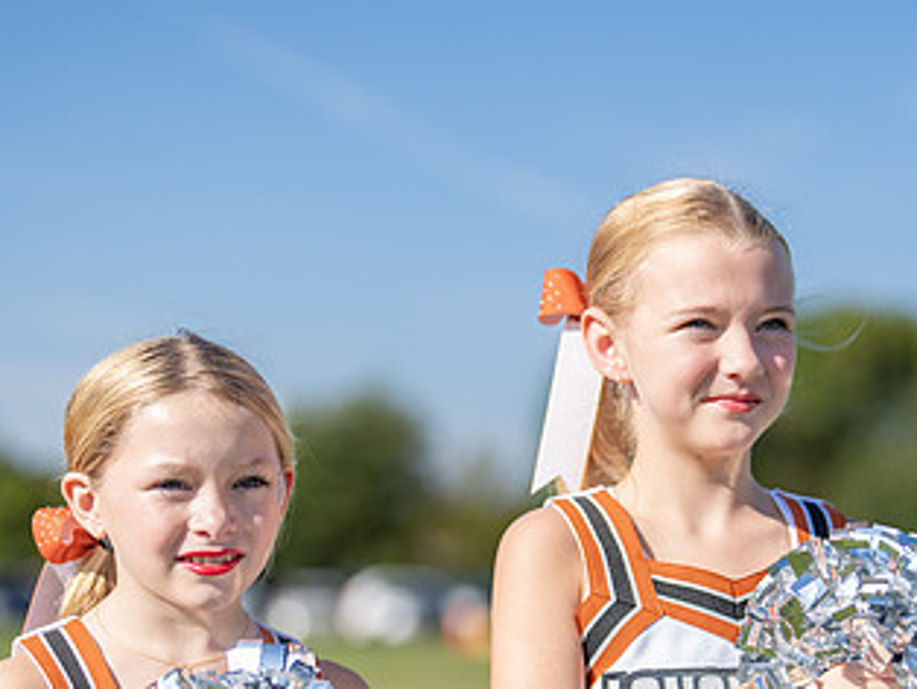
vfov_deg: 15.5
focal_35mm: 95
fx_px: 2519
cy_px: 578
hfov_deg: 20.4
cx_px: 727
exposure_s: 1/6400
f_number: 1.2
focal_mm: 50
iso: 100
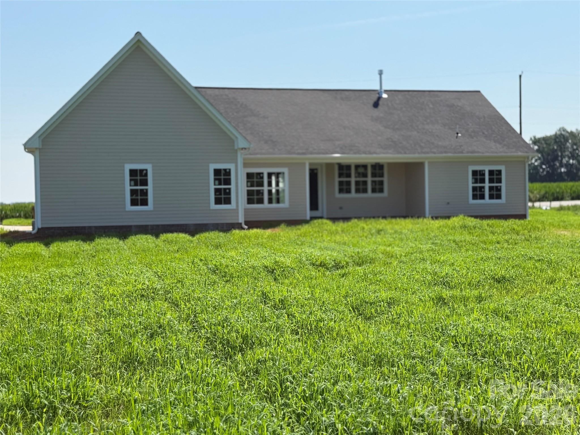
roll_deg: +1.5
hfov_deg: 39.7
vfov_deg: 30.3
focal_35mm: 48
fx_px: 804
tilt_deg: -1.6
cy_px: 218
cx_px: 290
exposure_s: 1/5208
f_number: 1.78
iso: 64
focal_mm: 6.76
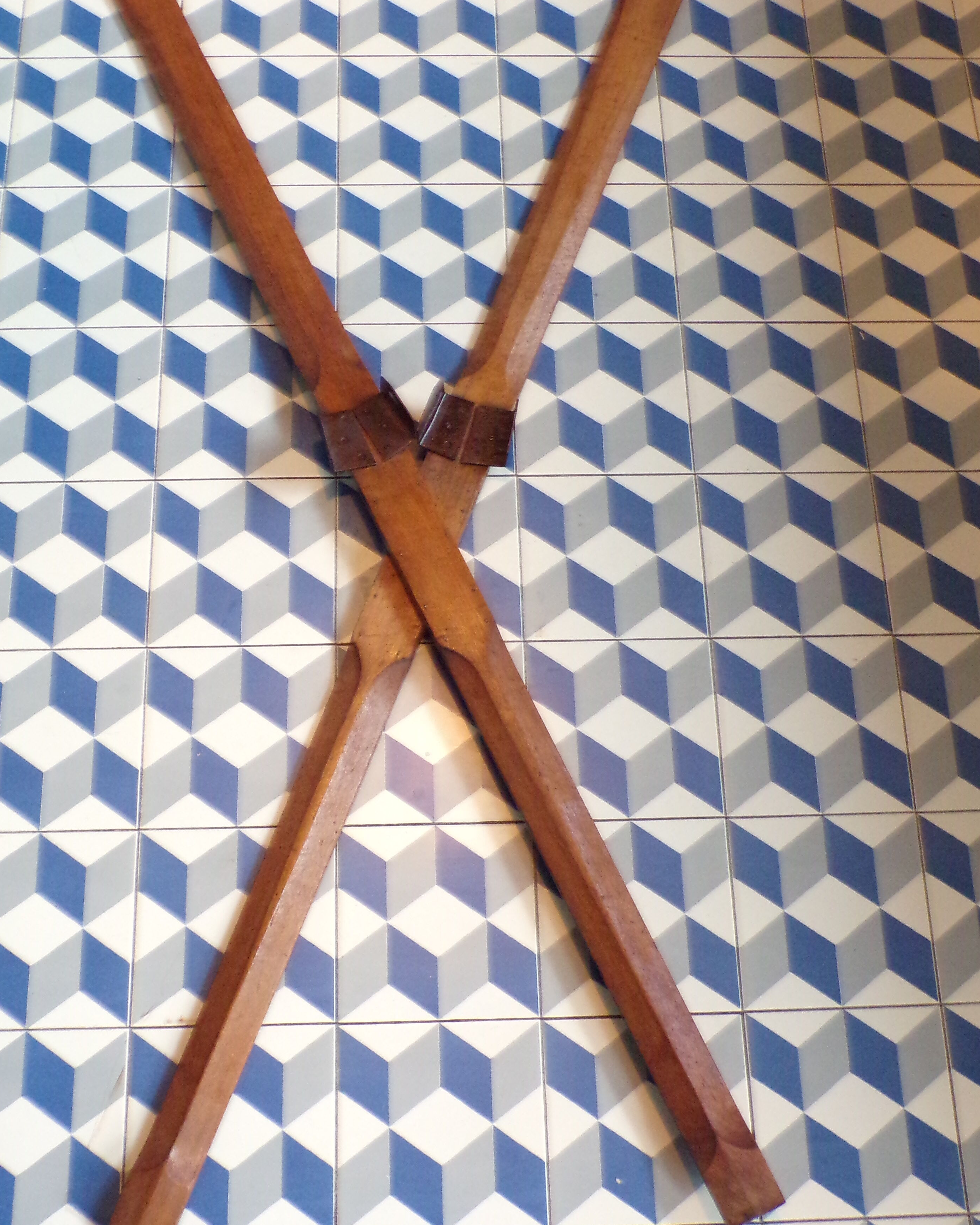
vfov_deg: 38.7
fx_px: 1740
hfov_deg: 31.5
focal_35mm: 48
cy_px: 523
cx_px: 488
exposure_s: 1/17
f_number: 3.3
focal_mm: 6.6
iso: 481
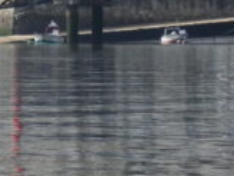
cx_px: -110
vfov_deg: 4.8
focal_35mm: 309
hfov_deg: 6.3
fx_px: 2089
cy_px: -92
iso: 80
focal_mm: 11.9
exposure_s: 1/500
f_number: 4.4
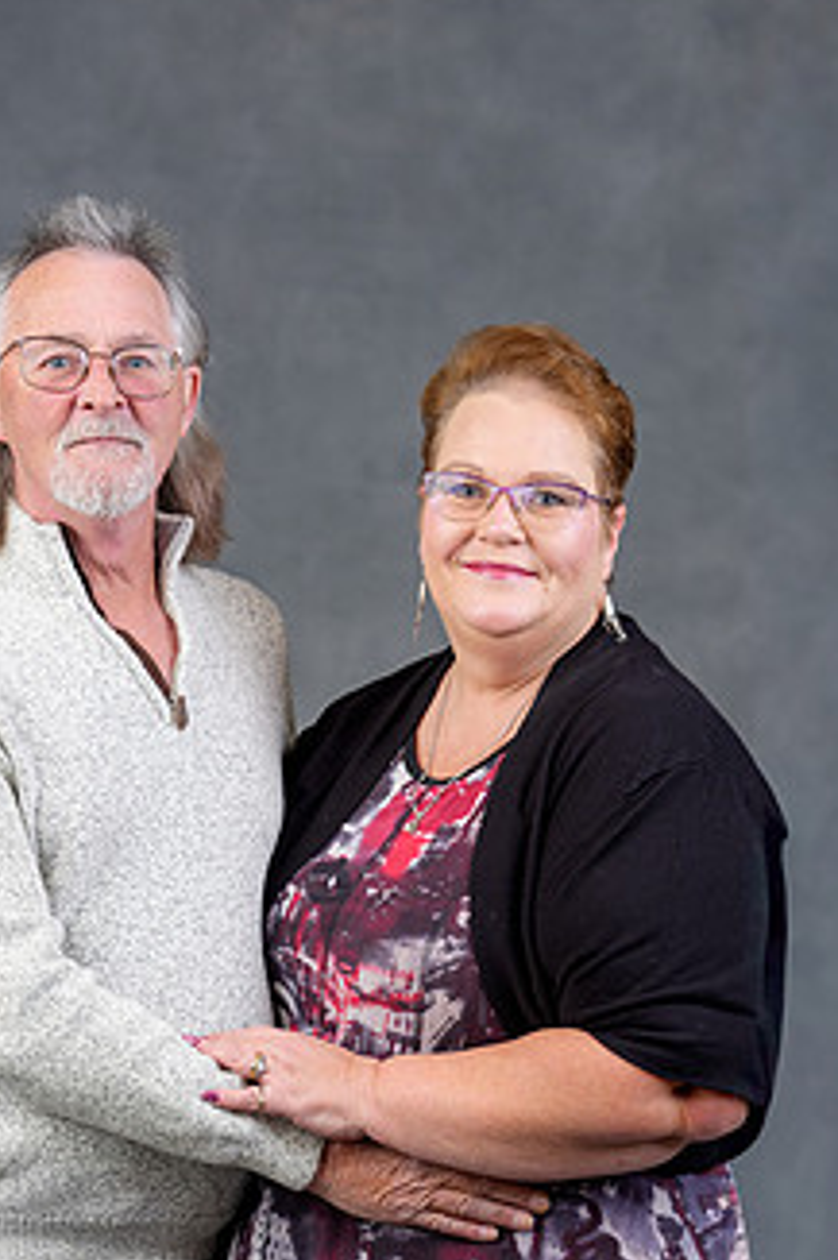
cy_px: 843
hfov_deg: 12.5
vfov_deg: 18.7
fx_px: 3810
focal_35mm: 109
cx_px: 324
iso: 160
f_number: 4
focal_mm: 79
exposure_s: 1/160
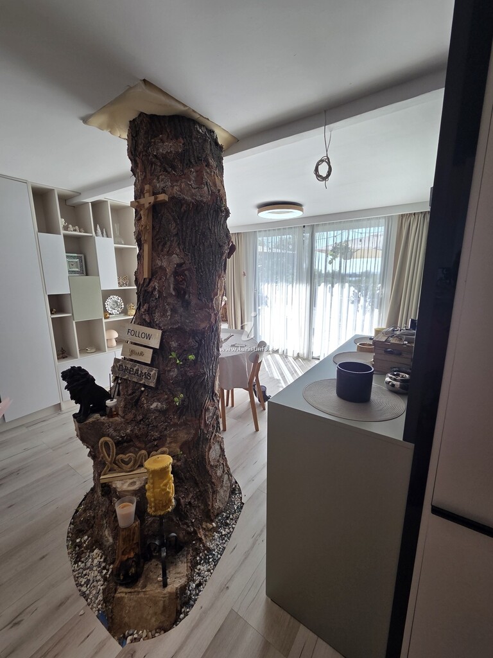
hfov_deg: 89.9
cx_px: 246
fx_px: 247
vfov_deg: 106.2
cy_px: 329
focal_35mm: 13
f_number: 2.2
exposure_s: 1/119
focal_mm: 2.2
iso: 50
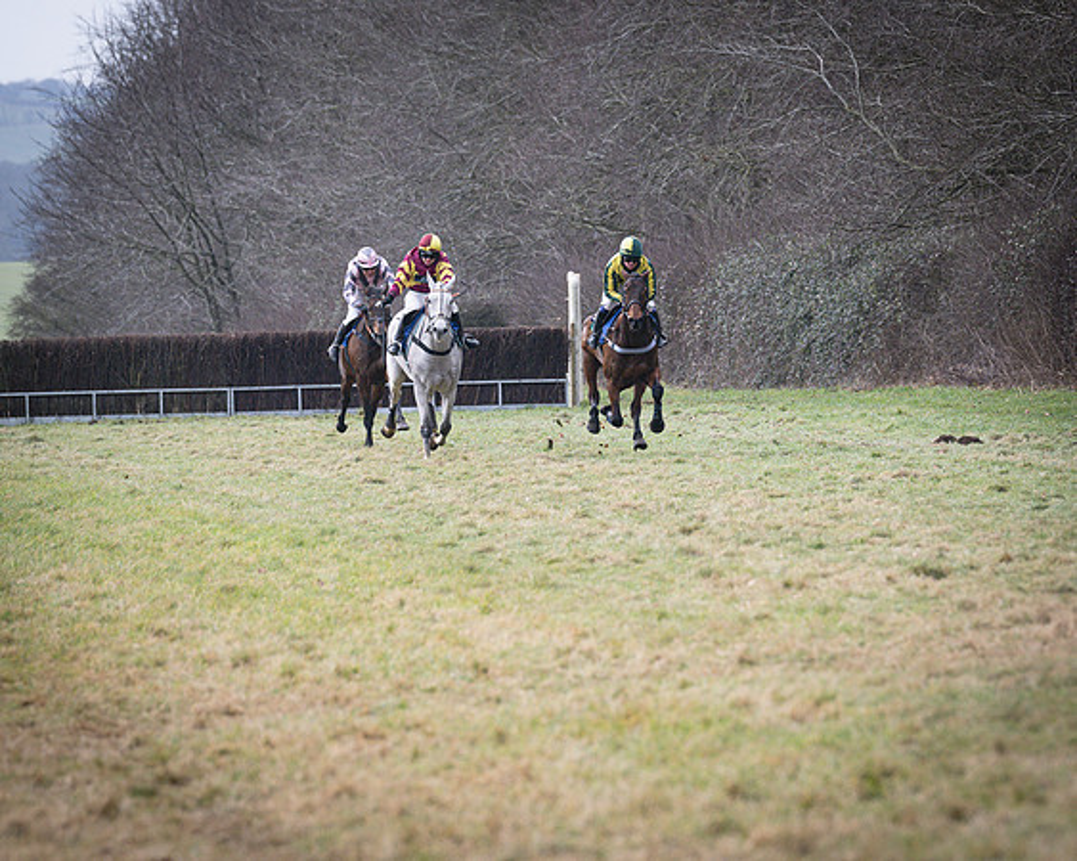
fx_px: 10770
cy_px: 430
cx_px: 538
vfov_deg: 4.6
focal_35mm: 338
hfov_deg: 5.7
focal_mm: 200
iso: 400
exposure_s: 1/1000
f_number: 5
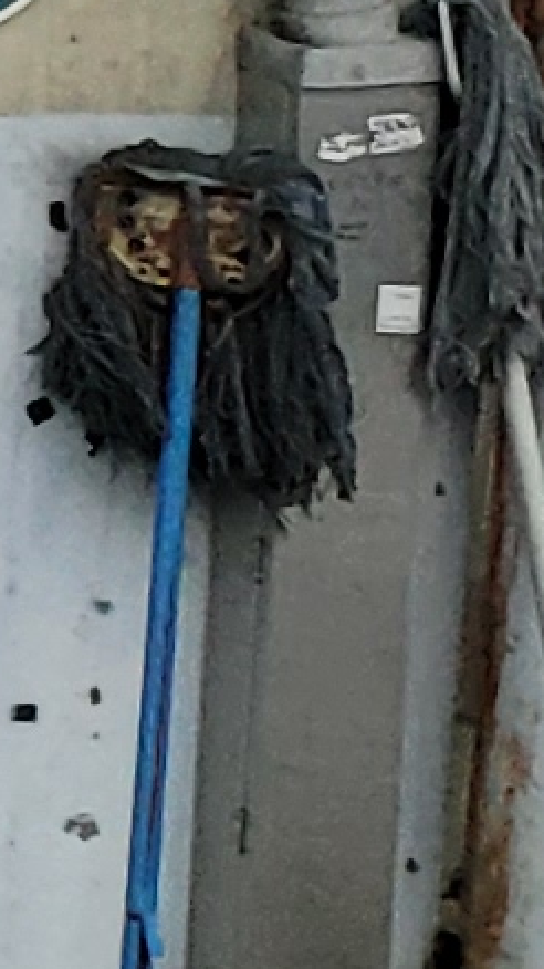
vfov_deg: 8.2
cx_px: -3775
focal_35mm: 261
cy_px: -292
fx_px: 6701
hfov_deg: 3.4
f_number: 1.8
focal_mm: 5
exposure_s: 1/119
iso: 100
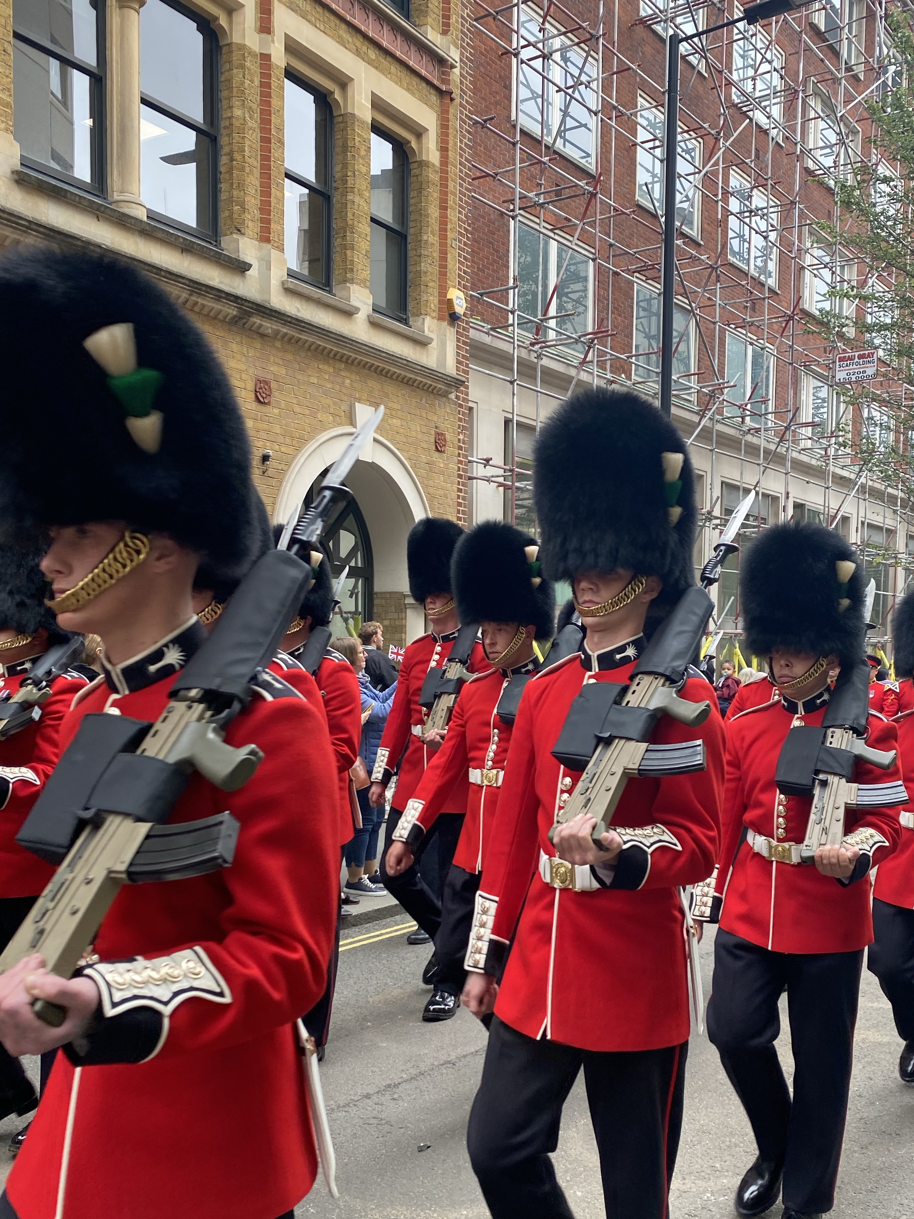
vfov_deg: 53.6
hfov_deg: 41.7
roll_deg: -1.2
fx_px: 1197
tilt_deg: -4.3
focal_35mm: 34
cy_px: 736
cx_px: 525
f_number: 1.8
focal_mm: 4.25
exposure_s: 1/122
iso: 50
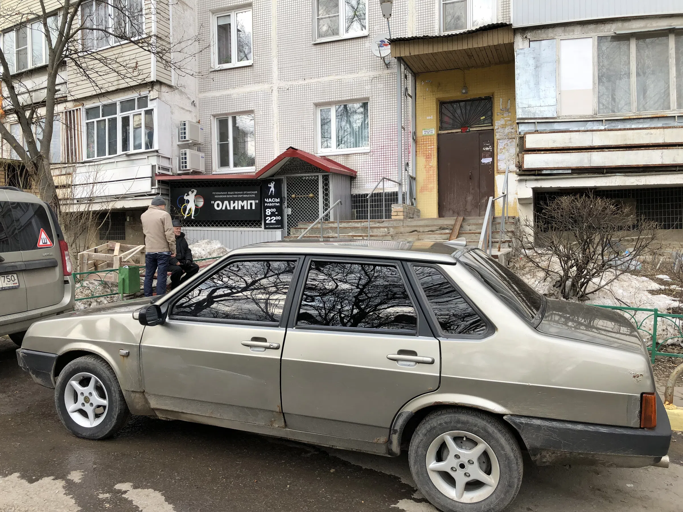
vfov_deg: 49.7
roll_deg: +0.4
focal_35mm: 28
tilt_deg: -0.1
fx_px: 552
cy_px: 256
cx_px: 342
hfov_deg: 63.4
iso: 20
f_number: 1.8
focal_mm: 4
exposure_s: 1/571
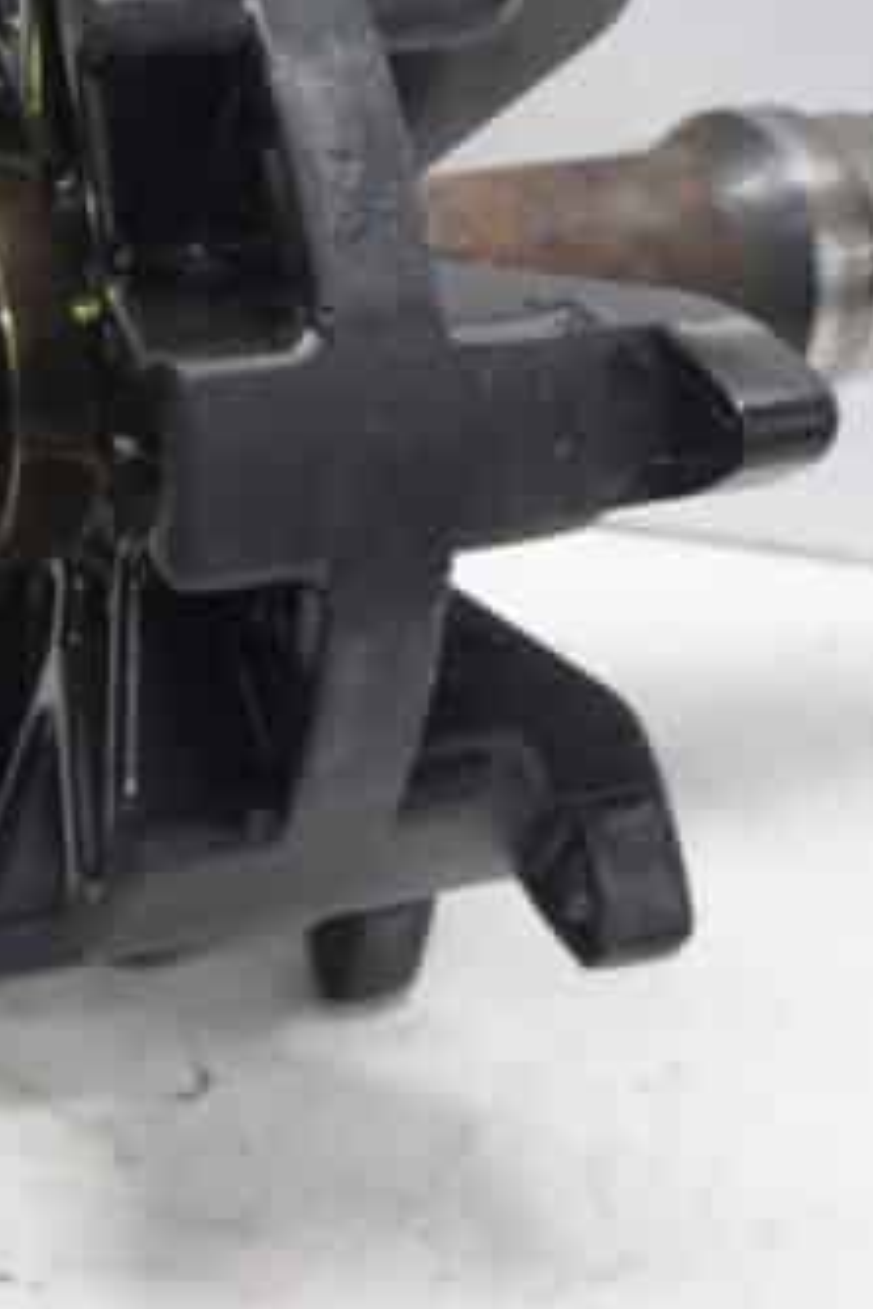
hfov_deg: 15.2
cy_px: 454
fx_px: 3019
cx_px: -452
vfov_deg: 24.4
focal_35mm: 83
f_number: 4
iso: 320
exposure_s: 1/60
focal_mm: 18
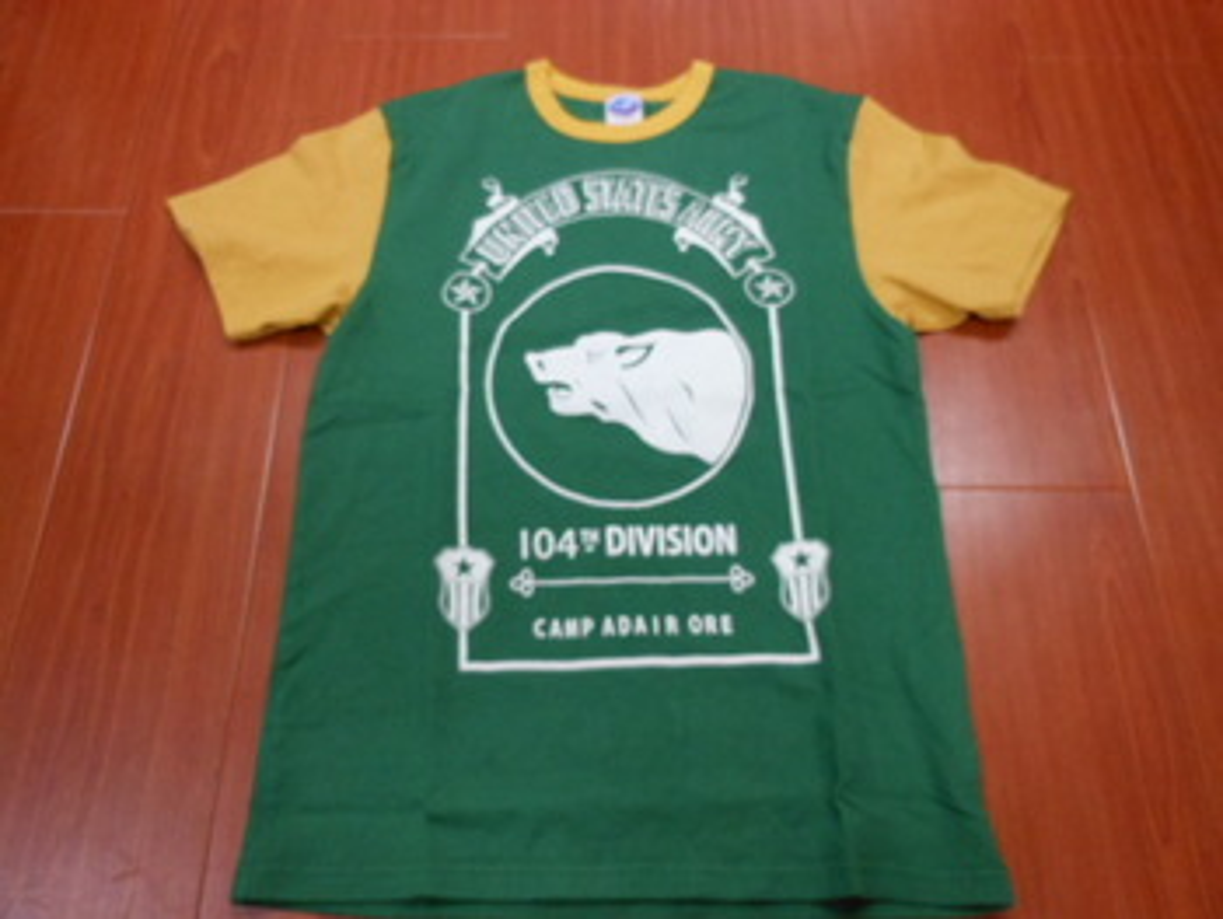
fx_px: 990
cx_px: 612
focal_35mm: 28
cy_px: 460
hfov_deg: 63.4
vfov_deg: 49.8
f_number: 3.7
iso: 320
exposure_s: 1/30
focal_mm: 5
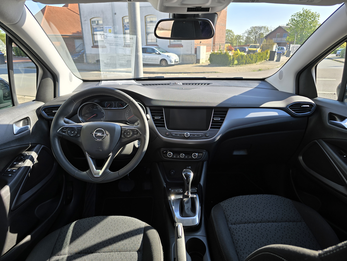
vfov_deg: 58.9
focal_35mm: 23
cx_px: 174
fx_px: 231
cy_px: 130
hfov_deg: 73.9
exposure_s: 1/180
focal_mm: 6.3
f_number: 1.7
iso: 16
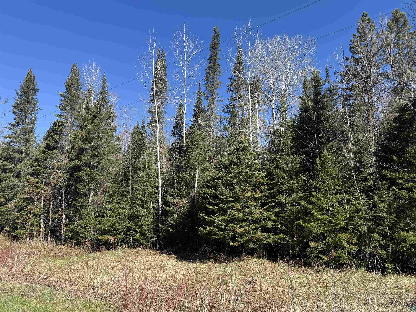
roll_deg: -0.5
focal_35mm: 24
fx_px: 288
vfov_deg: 56.8
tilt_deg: +9.1
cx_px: 208
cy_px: 156
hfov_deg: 71.6
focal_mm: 6.76
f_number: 1.78
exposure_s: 1/2331
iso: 80
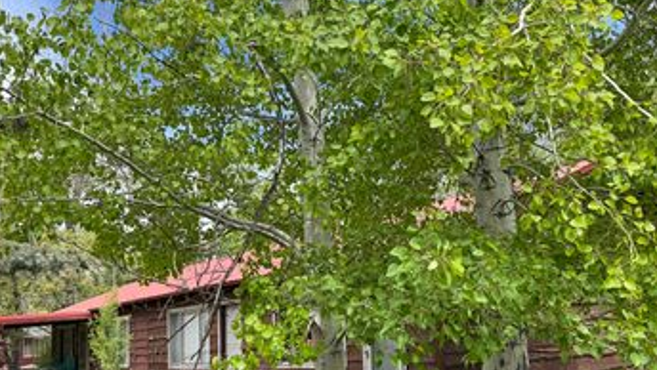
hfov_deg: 52.4
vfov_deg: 30.8
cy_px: 270
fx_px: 662
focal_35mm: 38
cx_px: 397
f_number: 1.78
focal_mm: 6.76
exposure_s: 1/1193
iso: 80
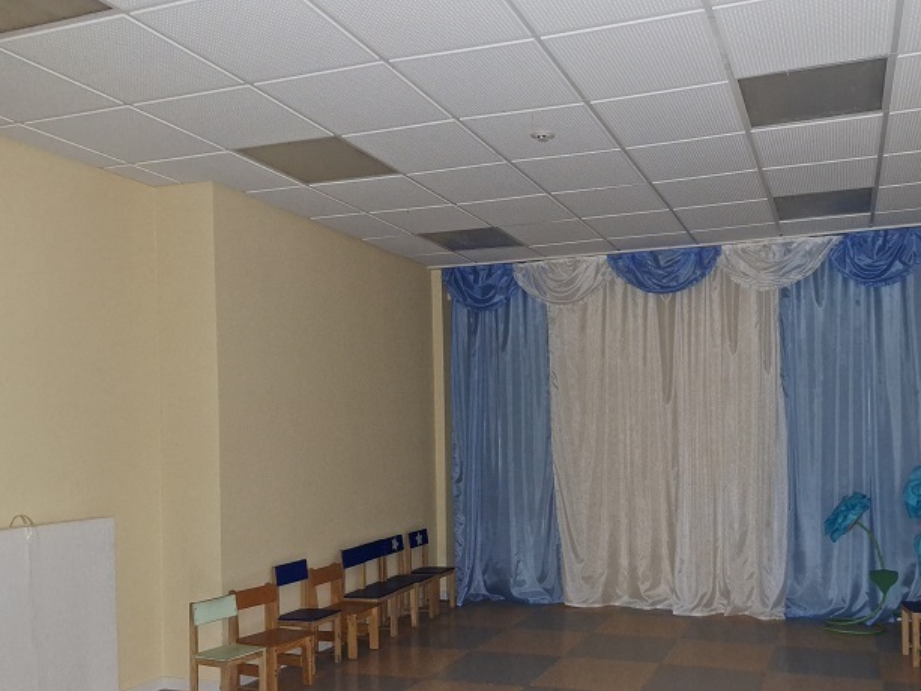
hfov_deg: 59.2
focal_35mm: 30
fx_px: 798
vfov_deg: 46.3
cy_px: 440
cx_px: 574
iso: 3200
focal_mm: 5.54
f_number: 1.8
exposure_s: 1/10
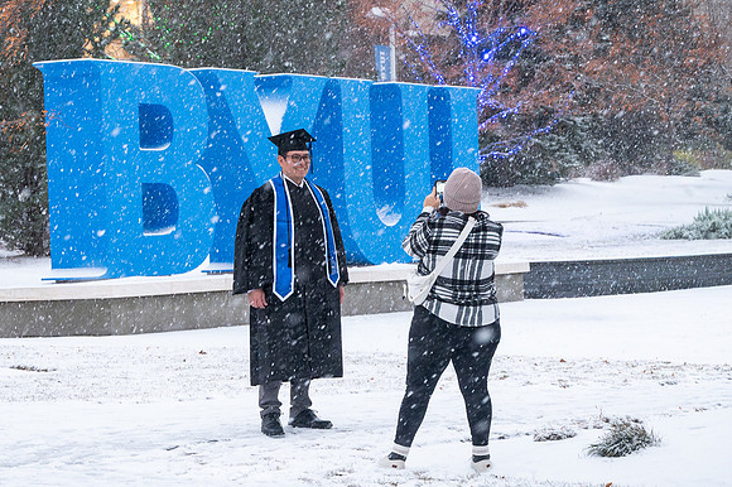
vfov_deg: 10.4
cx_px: 368
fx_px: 2668
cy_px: 334
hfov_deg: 15.6
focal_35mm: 131
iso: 2500
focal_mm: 60
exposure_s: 1/160
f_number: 4
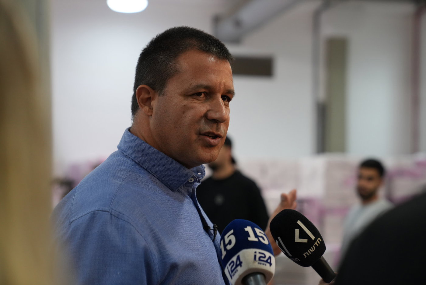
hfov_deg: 28.8
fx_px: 829
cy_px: 142
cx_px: 213
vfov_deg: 19.5
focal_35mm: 70
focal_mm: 70
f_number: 3.5
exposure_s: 1/160
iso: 1600
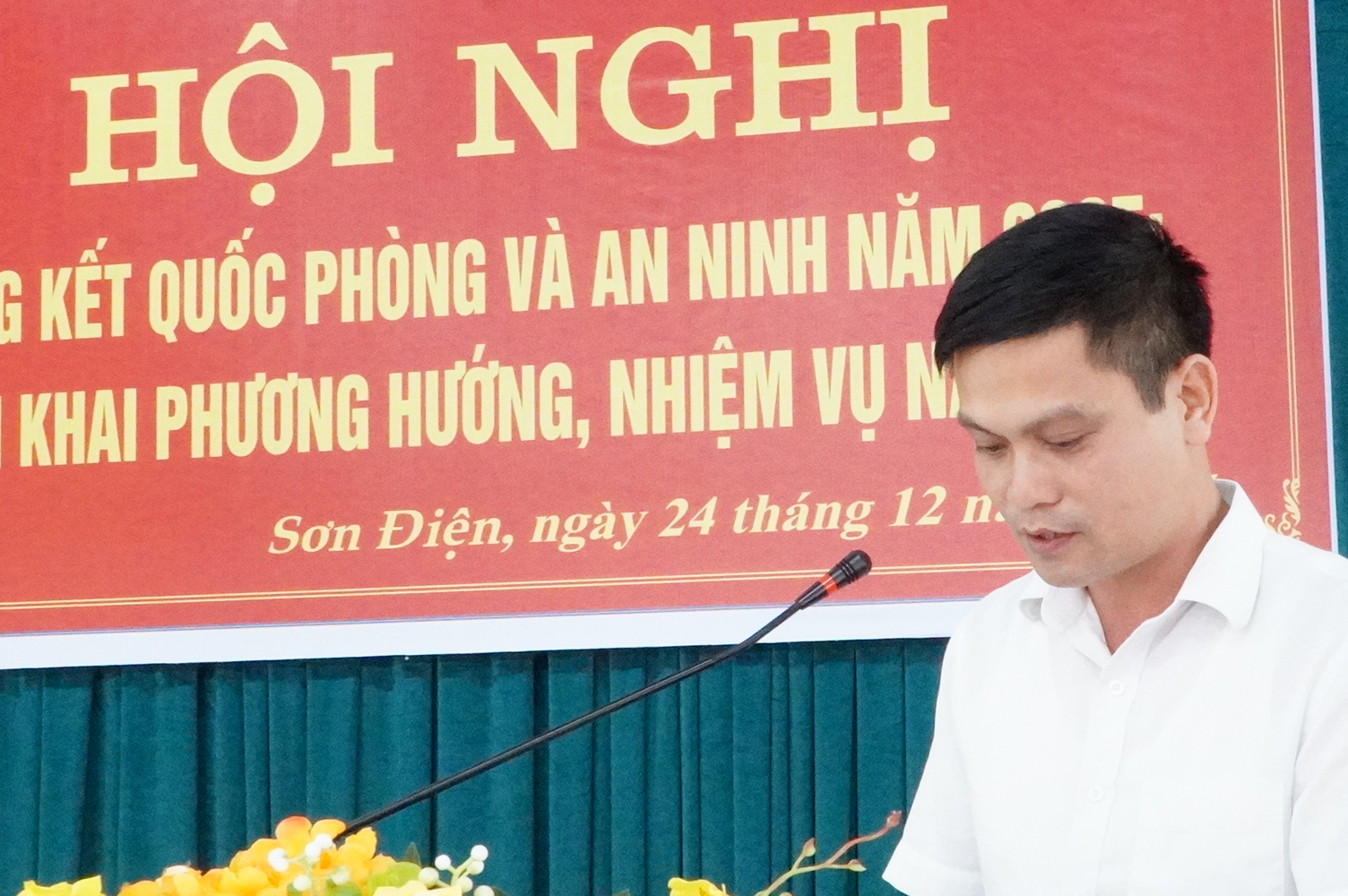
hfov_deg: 31.6
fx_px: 2357
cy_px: 396
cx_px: 906
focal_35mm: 63
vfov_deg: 21.5
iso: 10000
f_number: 20
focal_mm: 21
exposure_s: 1/15
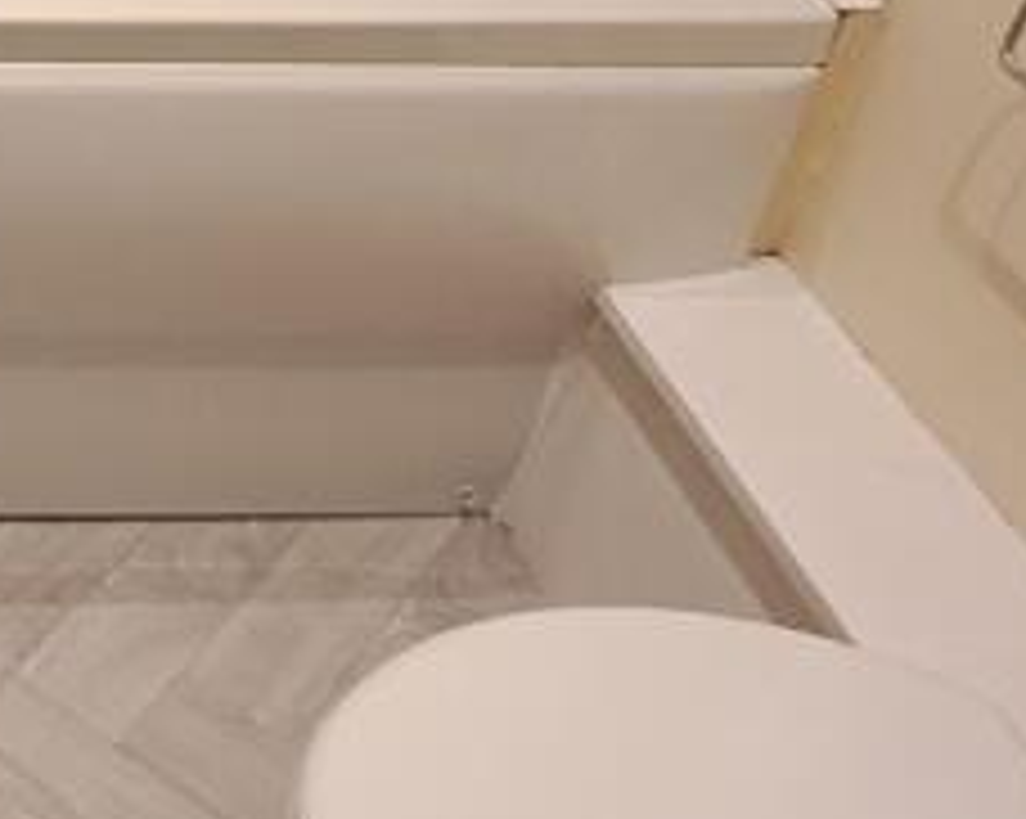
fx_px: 1729
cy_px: 22
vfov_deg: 25.5
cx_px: -356
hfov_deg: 27.0
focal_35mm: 57
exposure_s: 1/50
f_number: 2.2
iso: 250
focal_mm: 1.42
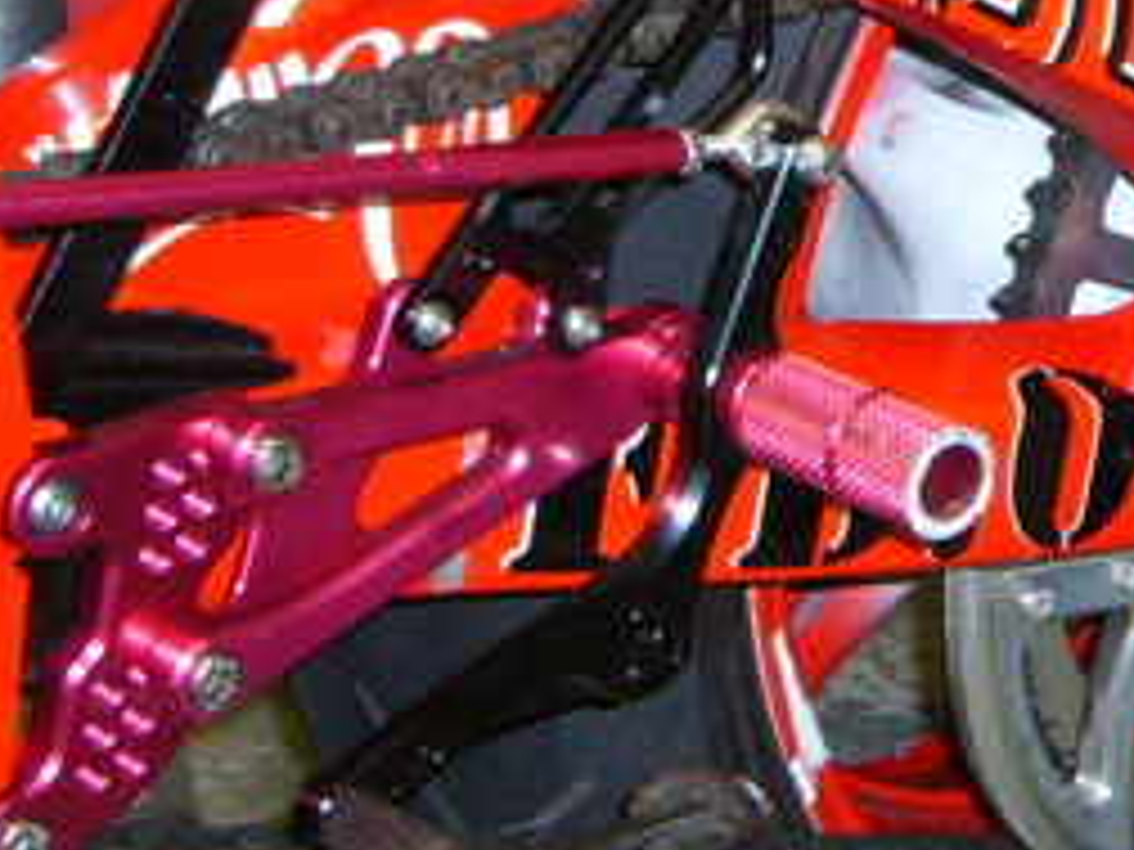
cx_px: 1184
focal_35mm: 111
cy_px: -27
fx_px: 3636
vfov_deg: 13.1
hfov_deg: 17.2
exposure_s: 1/8
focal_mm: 5.8
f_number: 2.8
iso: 160
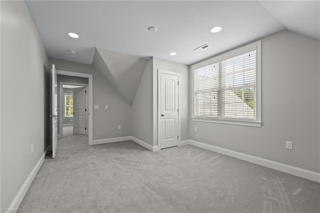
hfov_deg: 104.3
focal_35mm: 14
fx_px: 124
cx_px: 160
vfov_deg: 81.1
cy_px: 106
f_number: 7.1
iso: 200
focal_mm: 14
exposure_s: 1/6
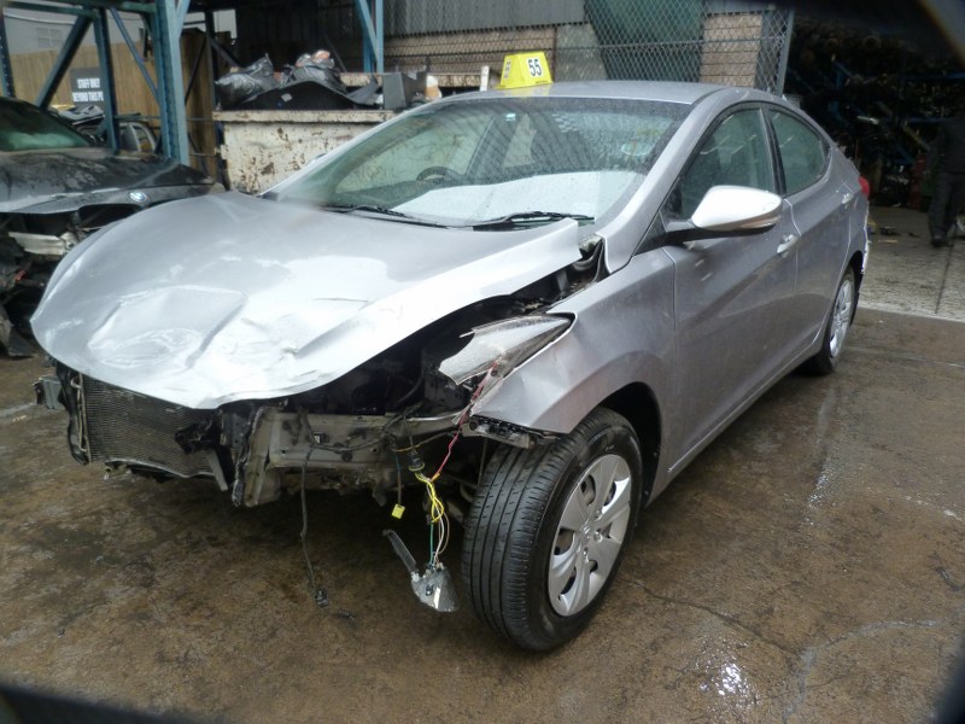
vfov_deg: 54.9
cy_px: 362
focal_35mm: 25
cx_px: 482
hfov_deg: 69.4
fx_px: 697
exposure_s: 1/60
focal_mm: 4.5
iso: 160
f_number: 2.8
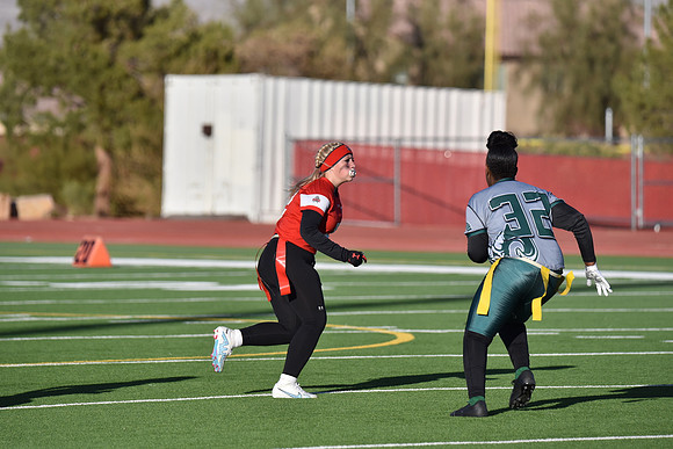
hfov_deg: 5.9
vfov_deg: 3.9
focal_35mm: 350
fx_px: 6544
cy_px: 224
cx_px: 336
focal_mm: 350
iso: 560
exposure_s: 1/4000
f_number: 6
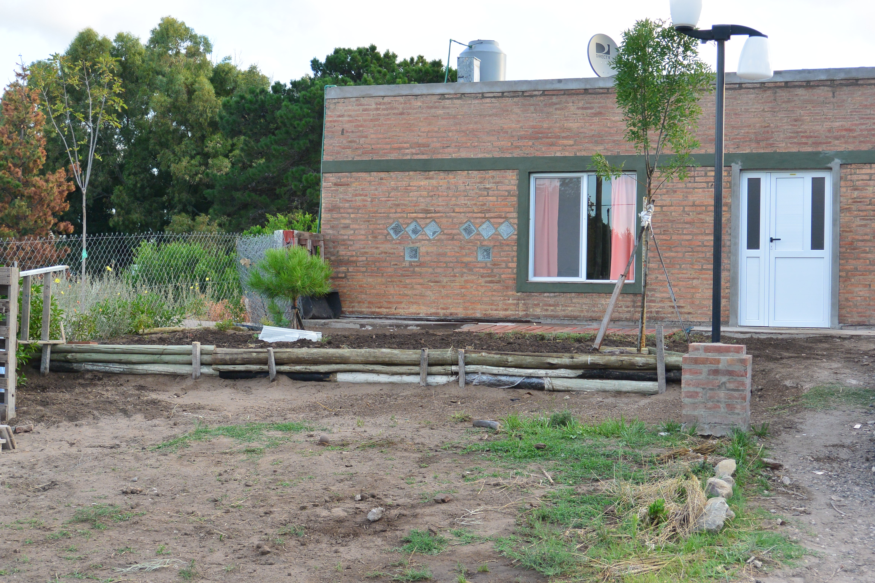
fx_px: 1312
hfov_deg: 36.9
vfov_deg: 25.1
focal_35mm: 54
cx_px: 438
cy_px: 292
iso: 160
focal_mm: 20.3
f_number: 5
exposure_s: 1/80
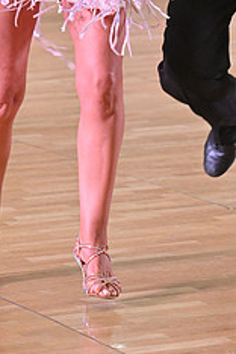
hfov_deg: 4.5
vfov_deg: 6.8
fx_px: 2979
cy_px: -73
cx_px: 119
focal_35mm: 303
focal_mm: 122
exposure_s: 1/400
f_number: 5
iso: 4000
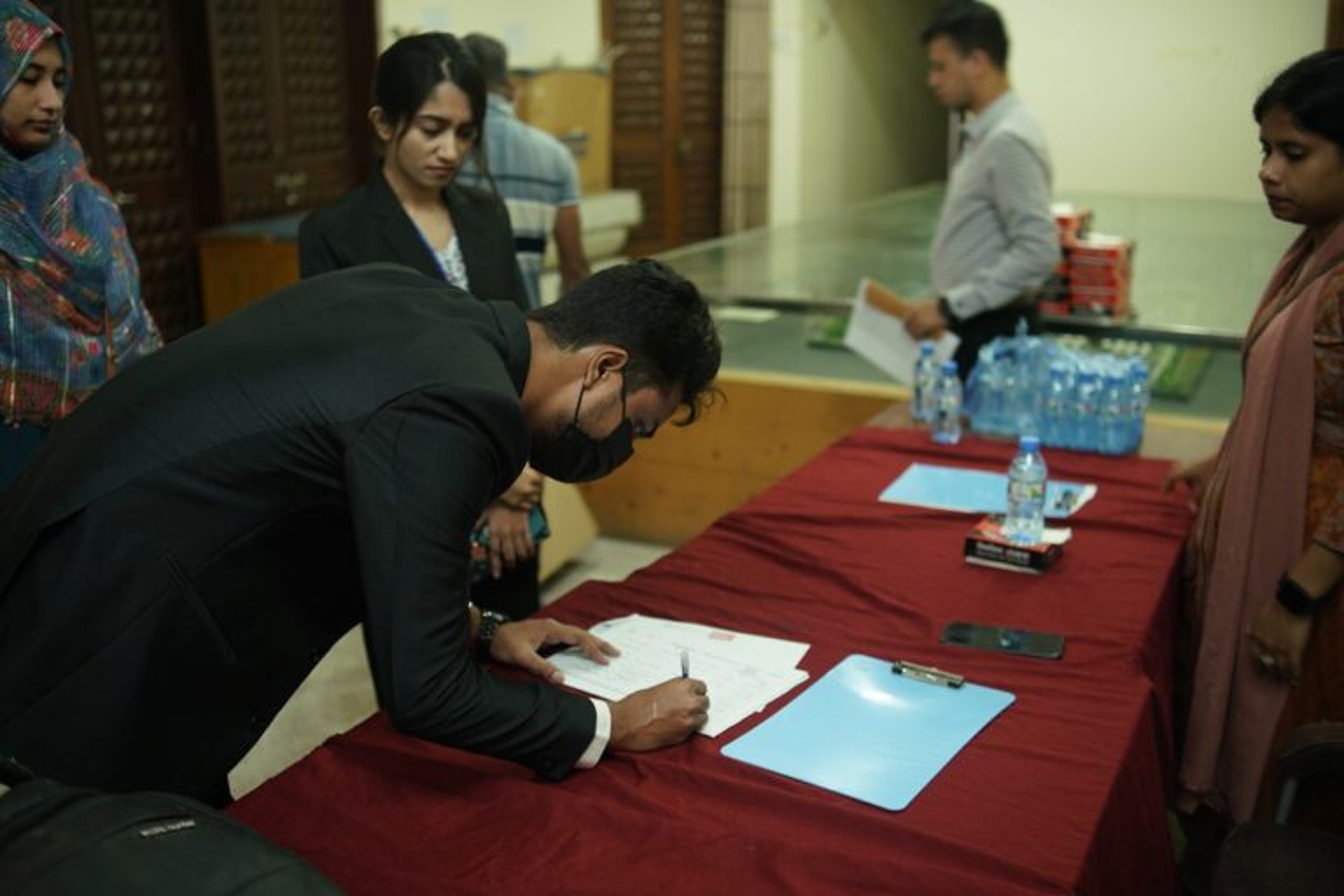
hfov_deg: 55.8
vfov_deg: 38.9
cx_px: 672
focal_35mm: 34
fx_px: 1269
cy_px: 448
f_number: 1.6
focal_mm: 23
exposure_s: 1/40
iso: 200
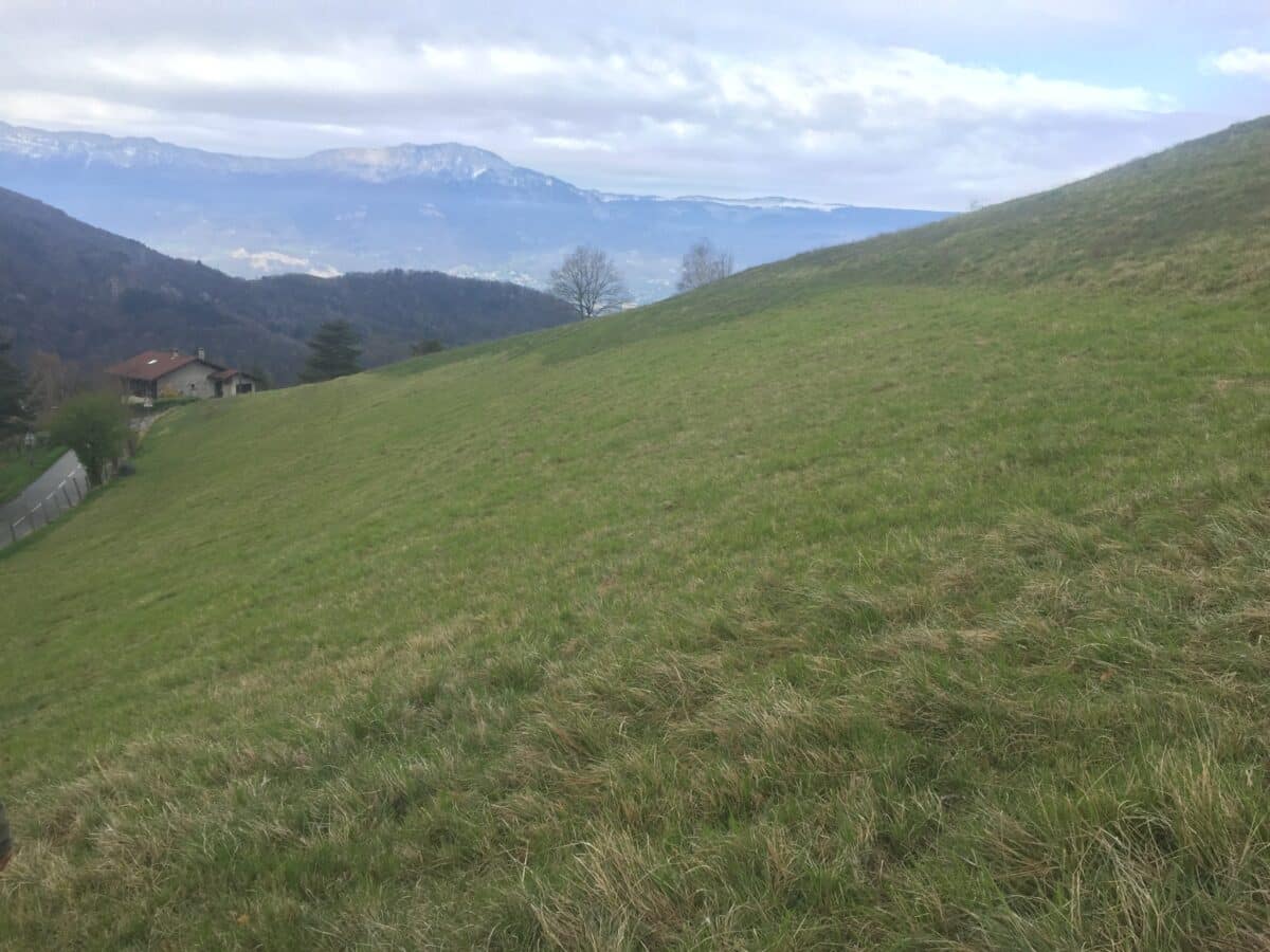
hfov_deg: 61.7
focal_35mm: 29
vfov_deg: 48.2
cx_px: 635
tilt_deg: -6.5
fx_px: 1064
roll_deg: -1.7
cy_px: 476
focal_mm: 4.15
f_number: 2.2
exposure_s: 1/412
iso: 32
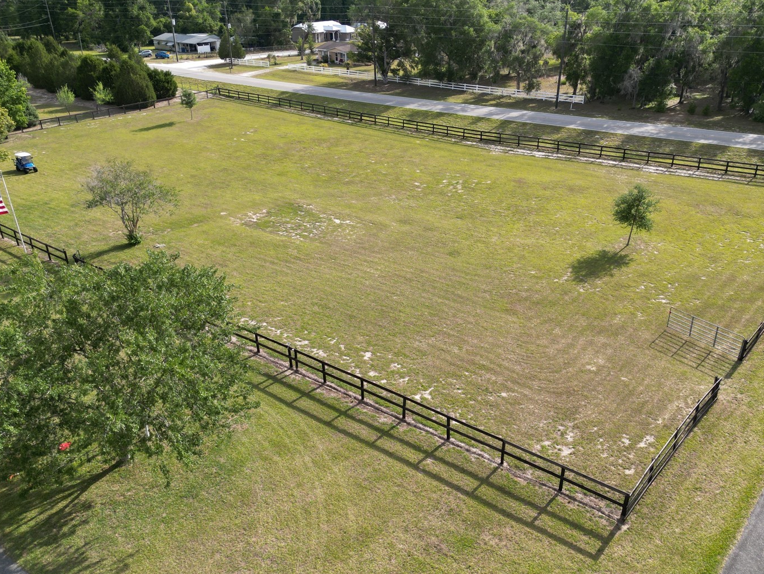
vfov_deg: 49.8
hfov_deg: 63.4
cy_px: 292
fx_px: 618
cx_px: 386
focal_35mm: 28
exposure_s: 1/1500
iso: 100
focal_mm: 6.72
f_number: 1.7
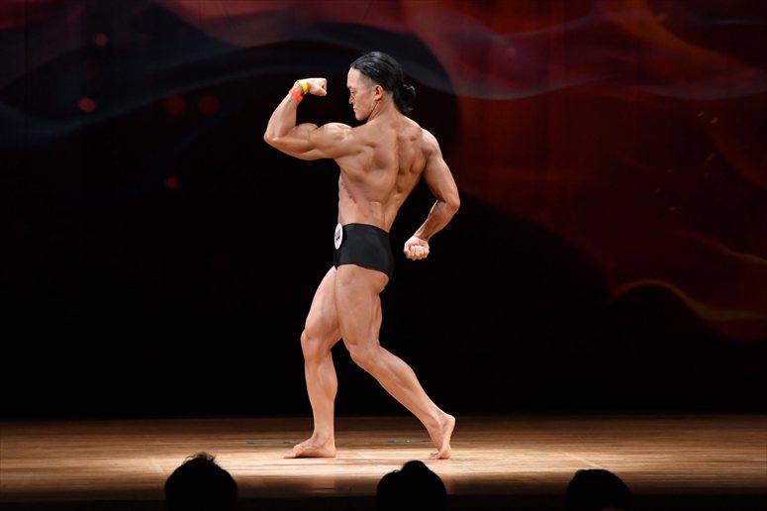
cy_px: 256
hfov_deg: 8.6
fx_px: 5111
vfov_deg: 5.7
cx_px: 384
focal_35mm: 240
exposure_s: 1/400
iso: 3200
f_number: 5.6
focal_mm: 160
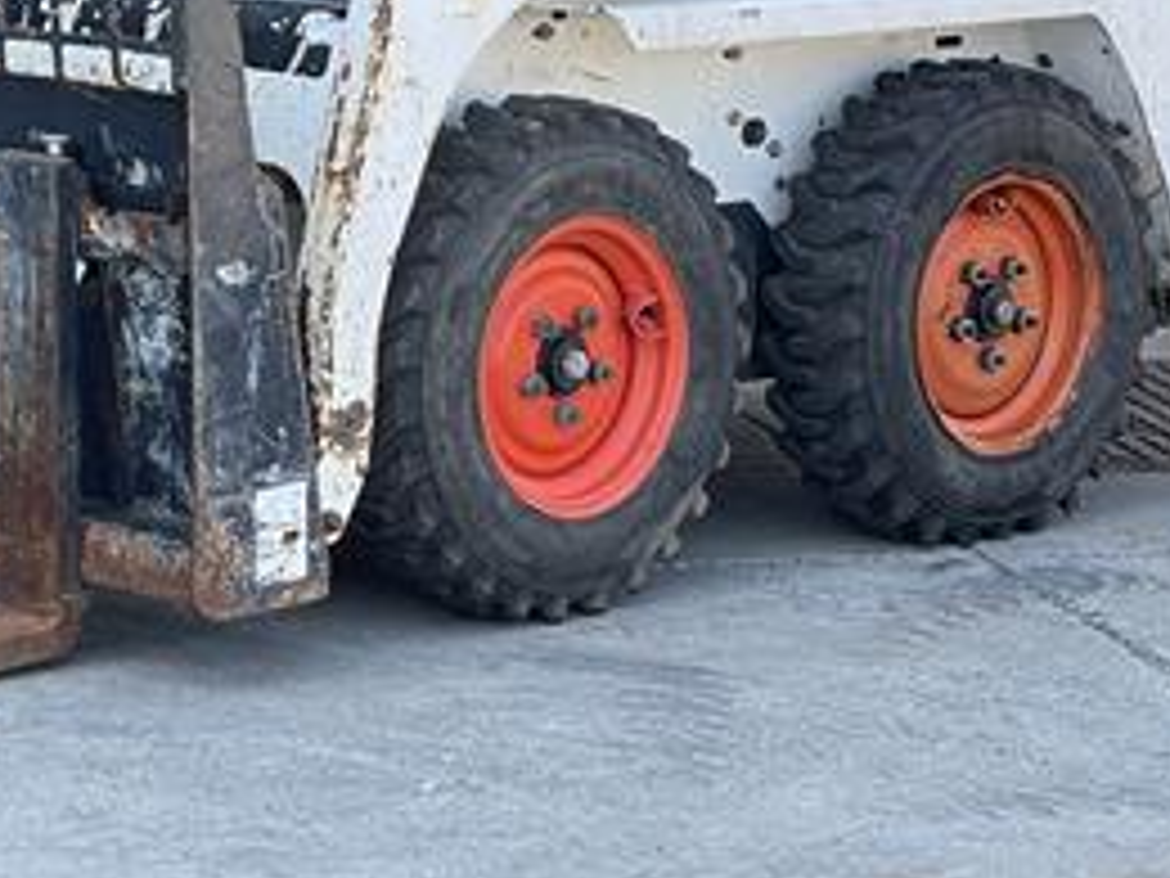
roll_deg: +0.6
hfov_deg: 9.9
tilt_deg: -7.3
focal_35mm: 197
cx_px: -279
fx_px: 6658
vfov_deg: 7.5
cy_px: -72
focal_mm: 7.5
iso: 20
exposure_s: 1/116
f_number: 2.2
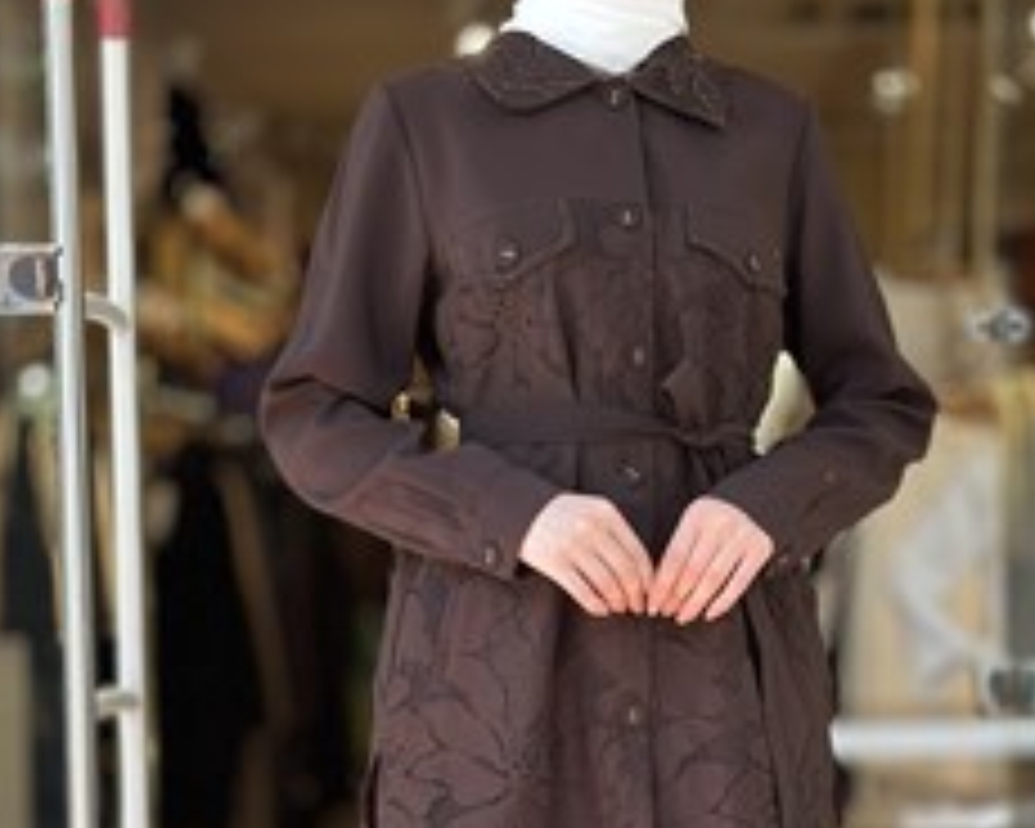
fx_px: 3247
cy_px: 720
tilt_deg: -2.1
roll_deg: +0.1
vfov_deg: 14.4
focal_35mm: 106
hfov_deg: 18.1
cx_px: 616
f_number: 1.78
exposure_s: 1/174
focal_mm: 6.86
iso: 80
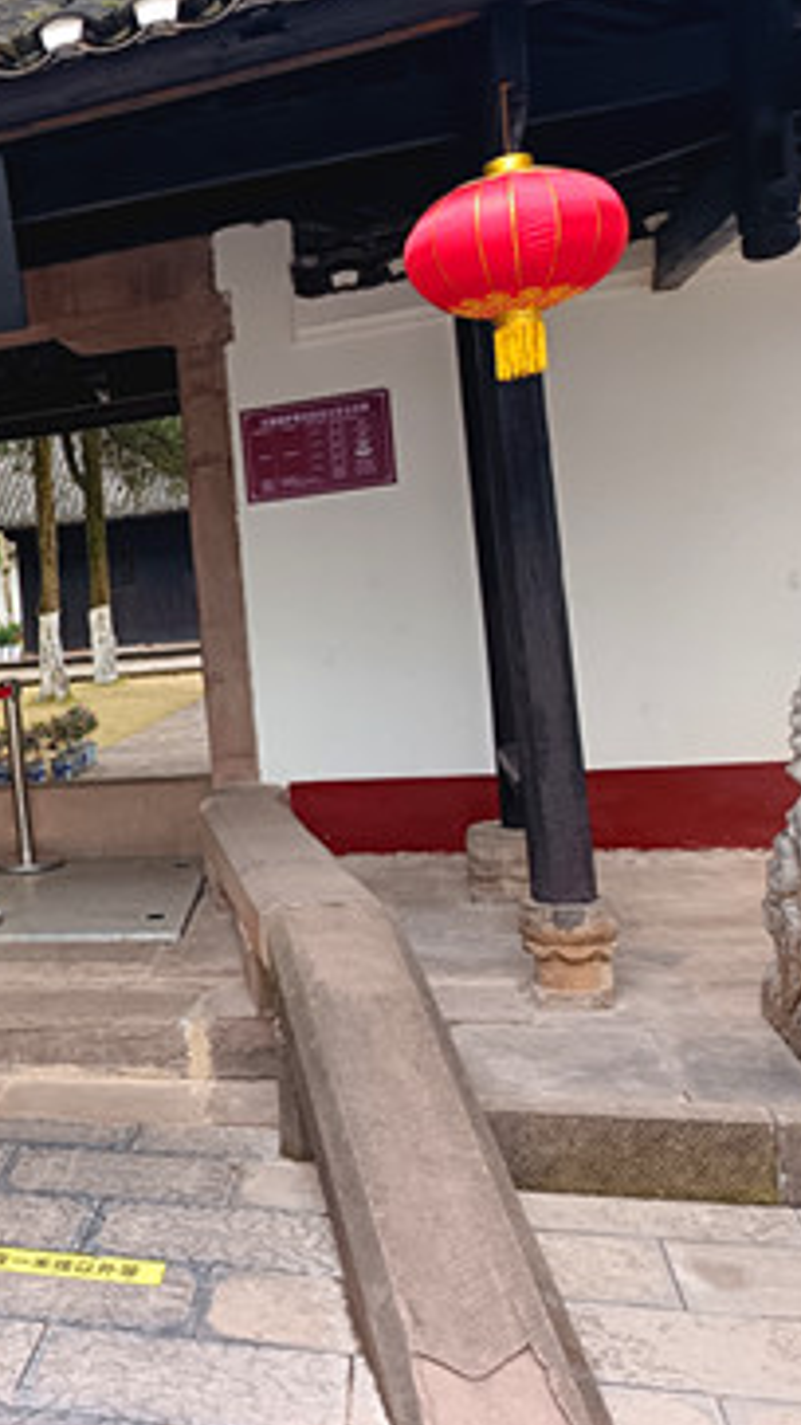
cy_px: 716
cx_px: -141
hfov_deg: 28.8
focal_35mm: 36
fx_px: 1360
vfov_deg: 55.3
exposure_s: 1/60
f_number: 1.75
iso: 286
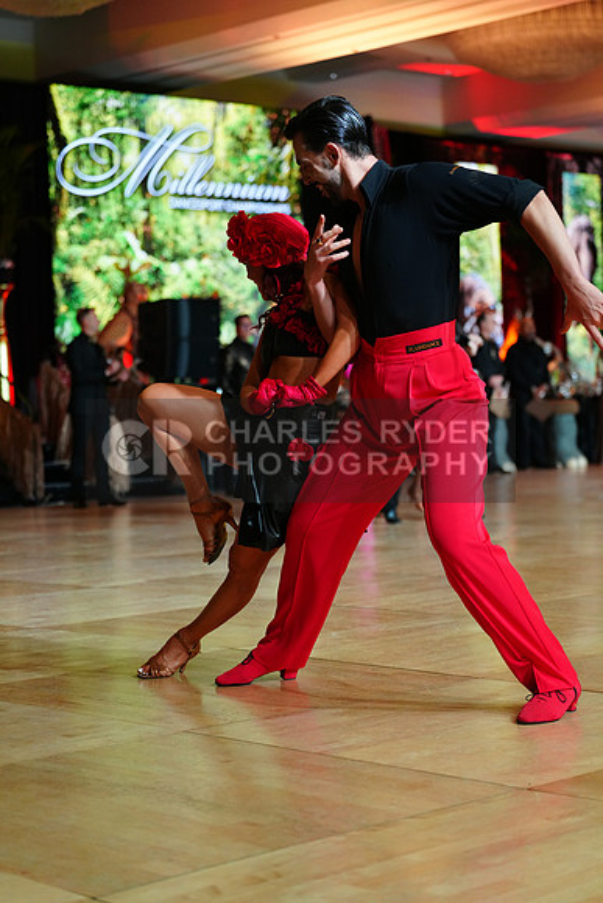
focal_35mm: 70
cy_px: 452
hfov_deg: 19.5
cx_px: 302
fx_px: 1758
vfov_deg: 28.8
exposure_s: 1/320
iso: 2000
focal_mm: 70
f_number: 2.8
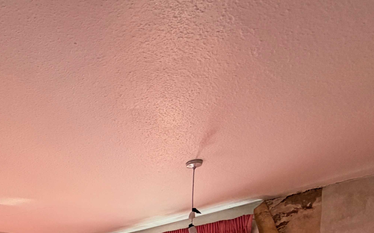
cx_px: 21
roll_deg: -0.2
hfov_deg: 42.3
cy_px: 366
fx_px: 428
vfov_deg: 23.3
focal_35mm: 42
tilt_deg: -4.9
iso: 250
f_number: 2.2
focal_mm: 2.22
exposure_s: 1/121
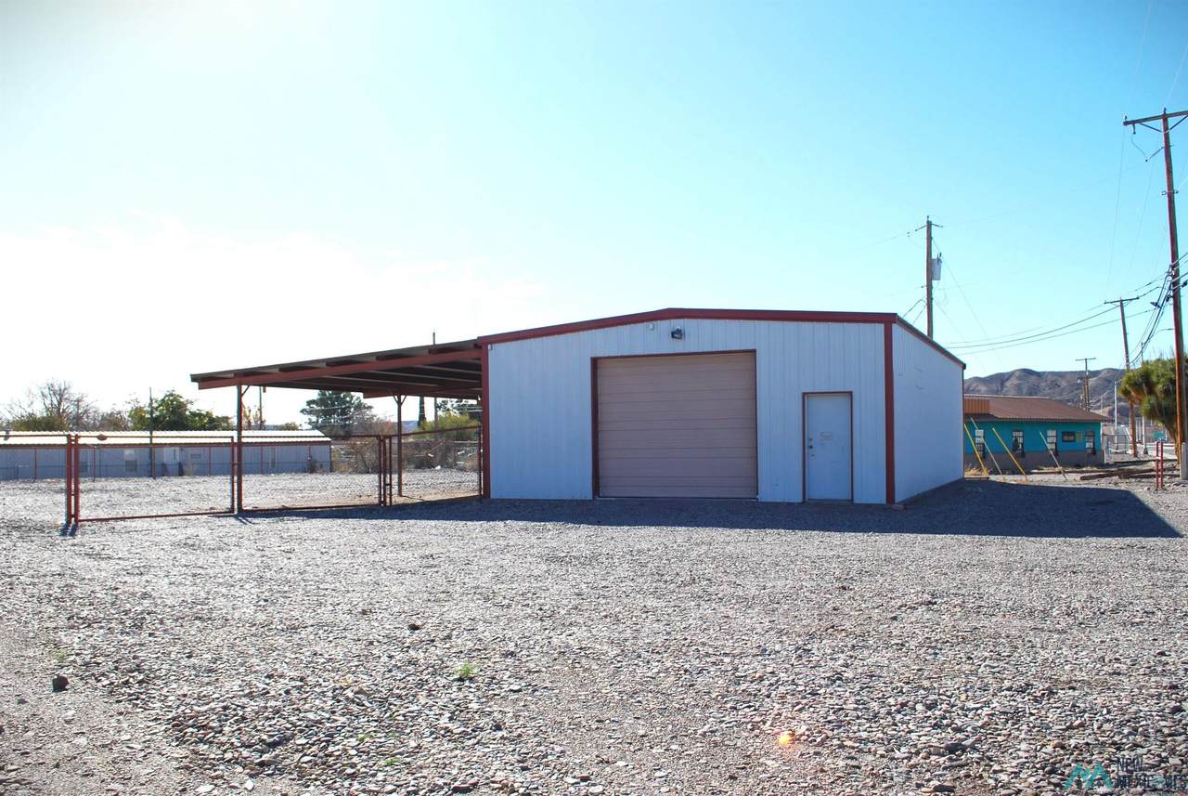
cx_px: 594
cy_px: 398
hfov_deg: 61.9
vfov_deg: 43.7
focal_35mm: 30
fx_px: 991
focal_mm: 20
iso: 100
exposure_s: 1/320
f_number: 9
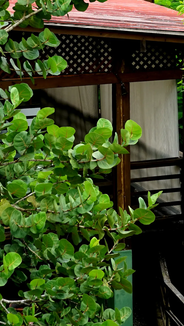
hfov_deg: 7.0
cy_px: 43
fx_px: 1491
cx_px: 229
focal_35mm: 172
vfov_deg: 12.4
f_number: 9
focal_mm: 48
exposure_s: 1/100
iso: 100
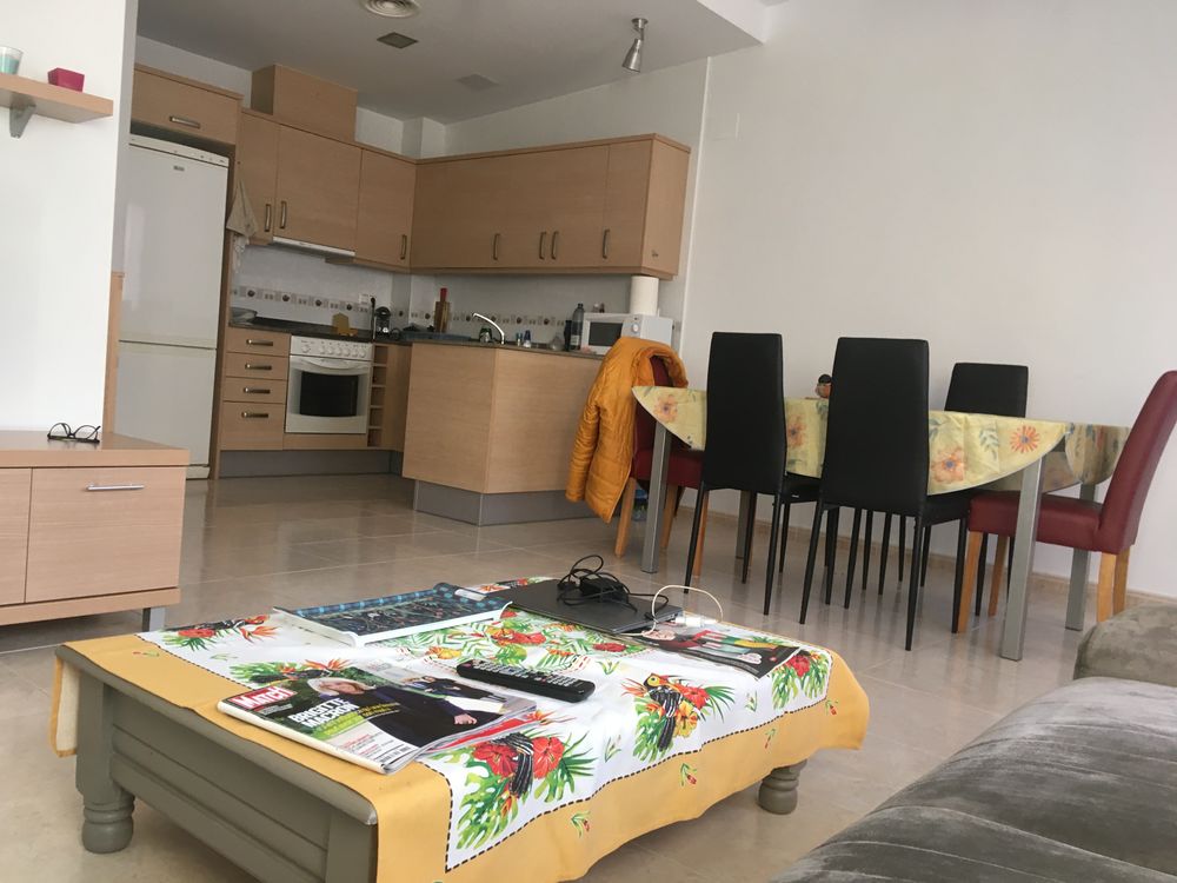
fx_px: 986
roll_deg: -5.4
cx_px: 588
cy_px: 442
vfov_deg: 48.2
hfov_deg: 61.7
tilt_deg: -3.7
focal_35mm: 29
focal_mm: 4.15
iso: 100
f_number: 2.2
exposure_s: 1/33
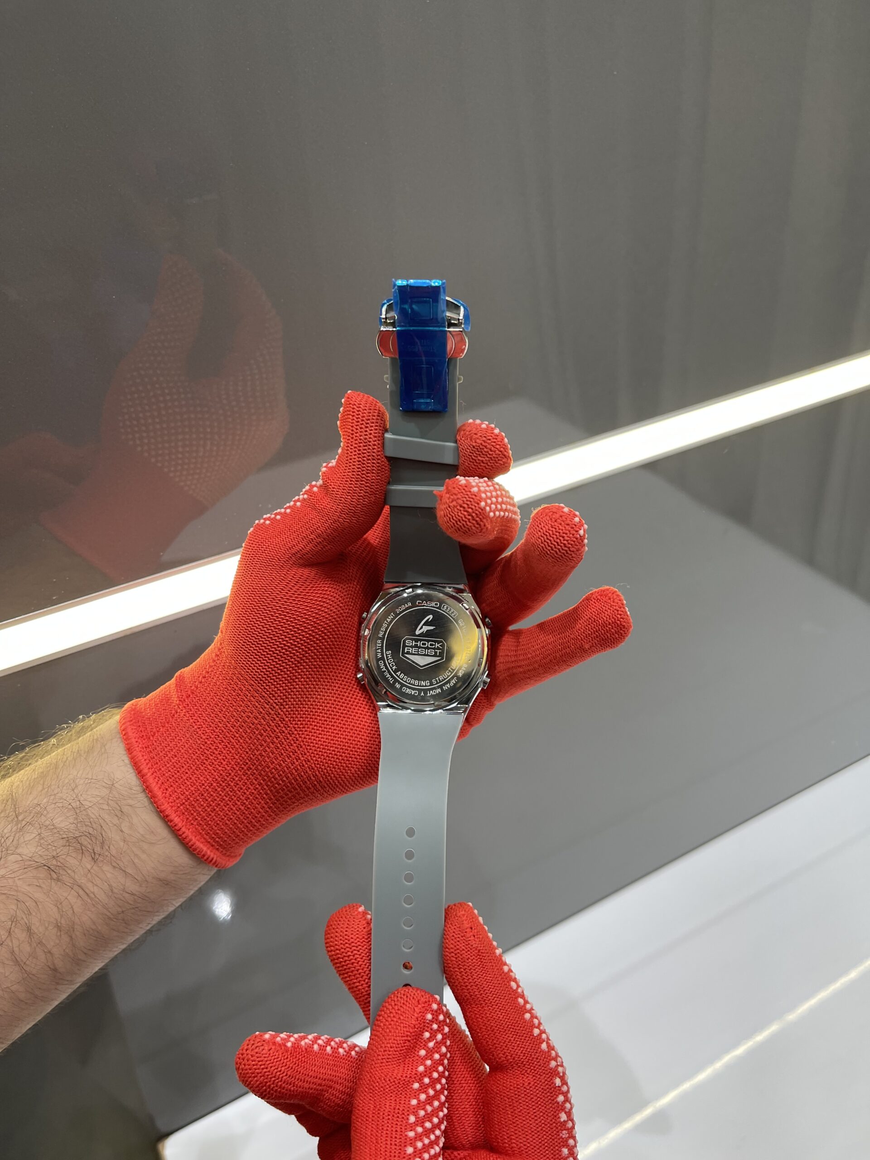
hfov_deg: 54.9
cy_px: 580
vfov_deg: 69.4
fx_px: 838
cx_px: 435
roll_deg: +3.8
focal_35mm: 25
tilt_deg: -33.2
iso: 64
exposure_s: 1/121
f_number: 1.6
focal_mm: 5.1
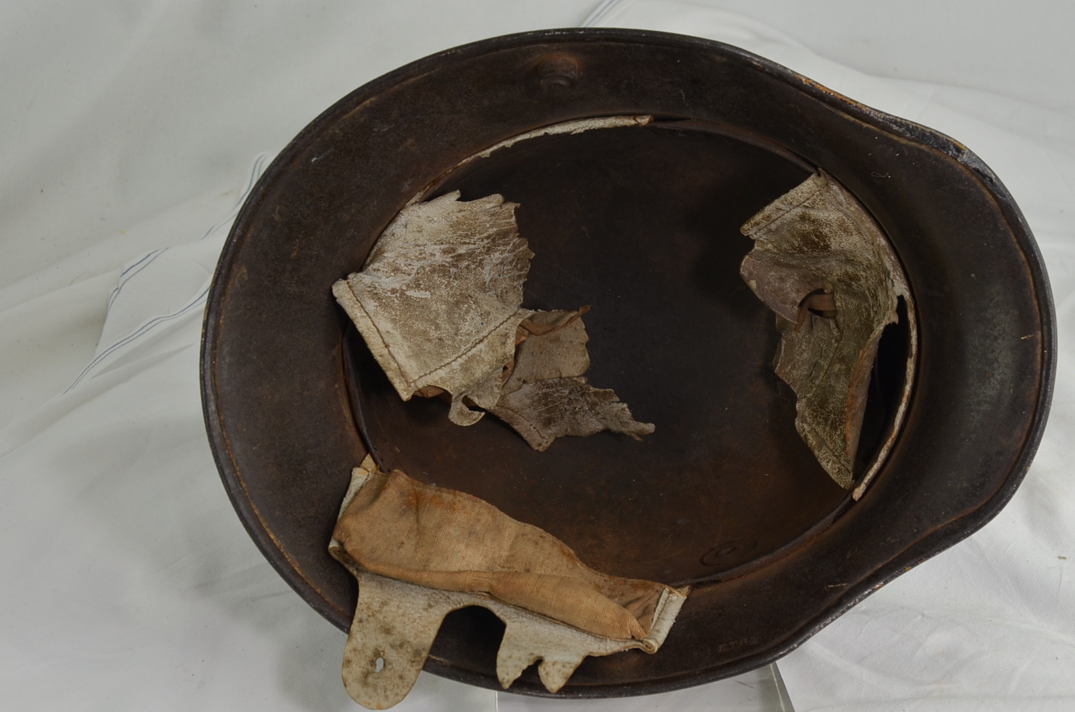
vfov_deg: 20.8
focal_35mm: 65
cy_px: 357
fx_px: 1937
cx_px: 600
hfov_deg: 31.0
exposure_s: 1/125
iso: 250
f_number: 5.6
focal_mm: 28
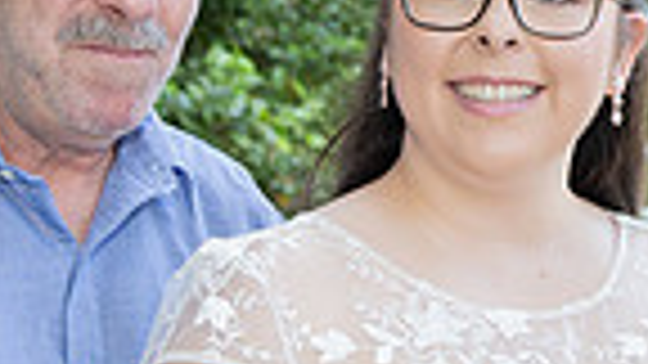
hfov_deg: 20.0
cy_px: 70
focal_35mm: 101
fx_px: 1735
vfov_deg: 11.9
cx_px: 752
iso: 640
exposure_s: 1/250
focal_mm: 24
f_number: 3.2
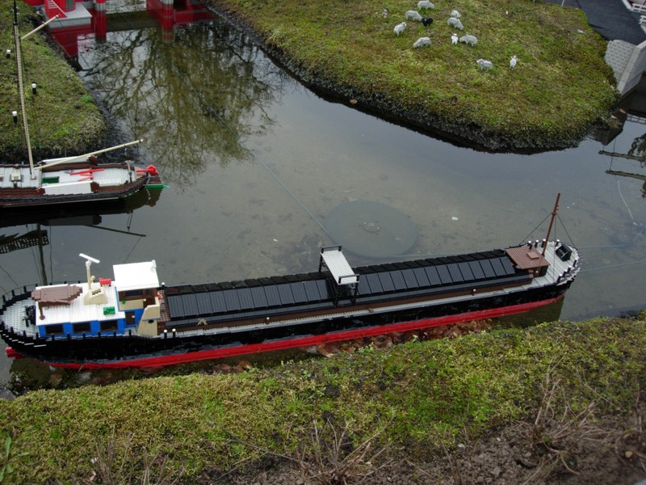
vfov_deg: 37.7
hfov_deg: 49.0
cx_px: 323
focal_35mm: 38
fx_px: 709
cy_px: 242
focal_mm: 7.8
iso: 64
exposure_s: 1/745
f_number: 2.8
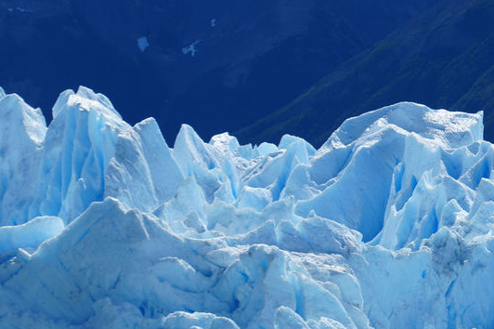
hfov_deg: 6.5
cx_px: 651
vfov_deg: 4.3
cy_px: 230
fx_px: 4333
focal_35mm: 316
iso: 100
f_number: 10
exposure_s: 1/400
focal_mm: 105
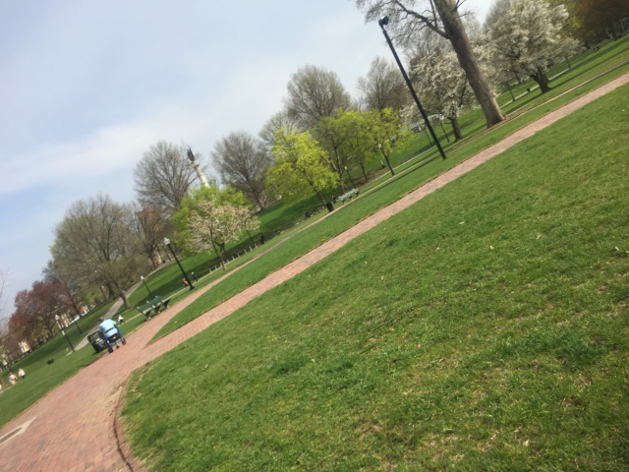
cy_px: 236
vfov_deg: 48.2
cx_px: 314
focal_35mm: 29
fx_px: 527
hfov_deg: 61.7
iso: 25
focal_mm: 4.15
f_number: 2.2
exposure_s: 1/1148
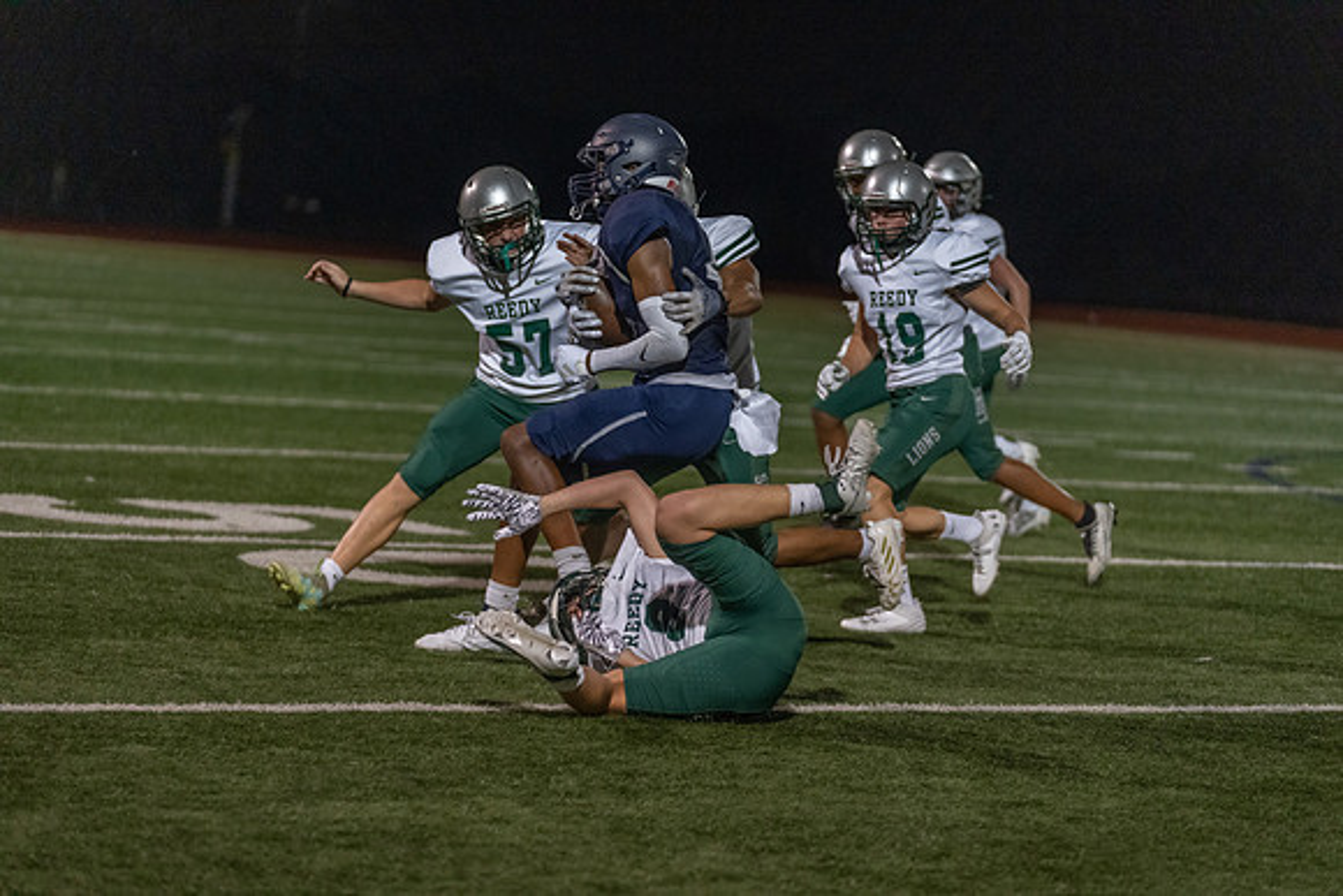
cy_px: 448
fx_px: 4851
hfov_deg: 15.8
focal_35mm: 130
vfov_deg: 10.6
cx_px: 672
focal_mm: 130
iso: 5000
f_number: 2.8
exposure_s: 1/1000
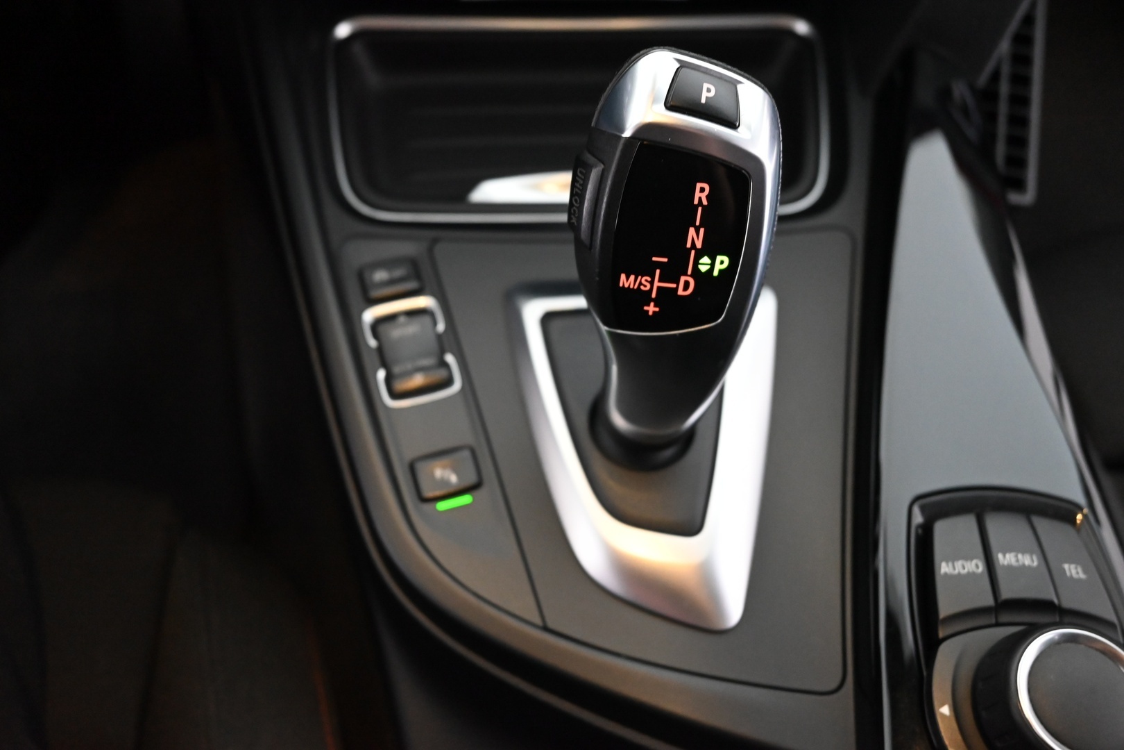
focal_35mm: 30
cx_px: 562
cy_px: 375
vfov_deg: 43.6
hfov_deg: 61.9
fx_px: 937
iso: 5600
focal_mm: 30
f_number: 4.8
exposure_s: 1/60
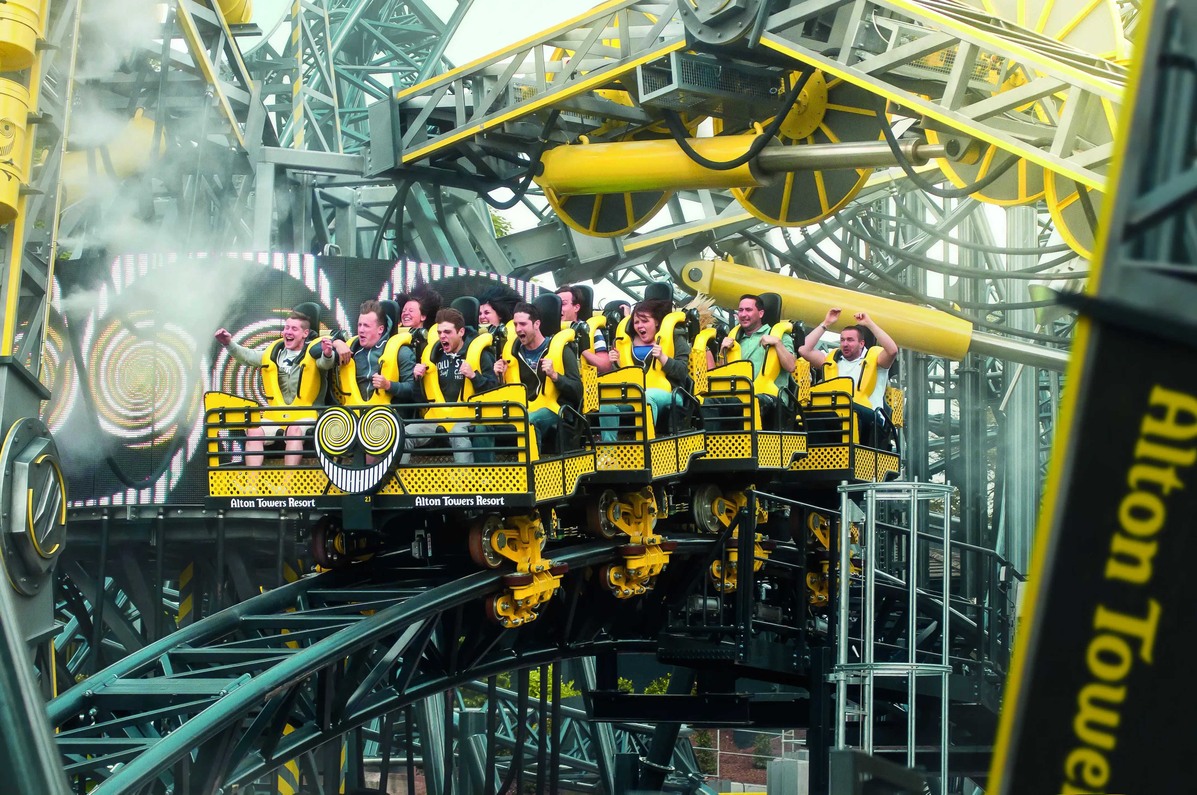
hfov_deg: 17.1
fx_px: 3985
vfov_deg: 11.4
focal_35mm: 120
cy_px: 398
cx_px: 598
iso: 640
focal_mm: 80
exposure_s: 1/800
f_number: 5.6
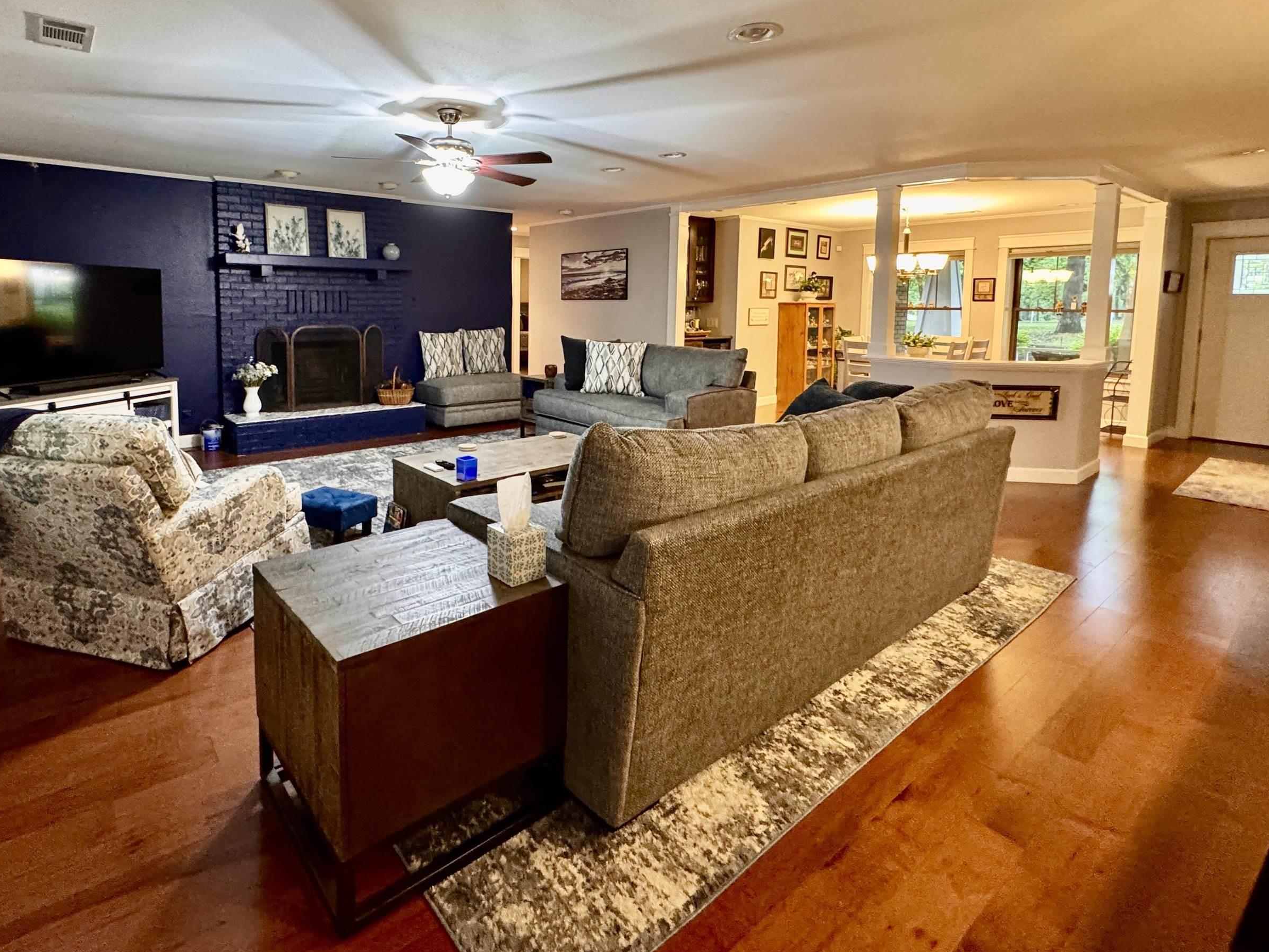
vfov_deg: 70.4
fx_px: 660
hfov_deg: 87.1
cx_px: 539
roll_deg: -0.7
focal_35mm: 18
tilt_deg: -4.9
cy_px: 355
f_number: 2.2
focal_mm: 2.22
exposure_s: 1/60
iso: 500
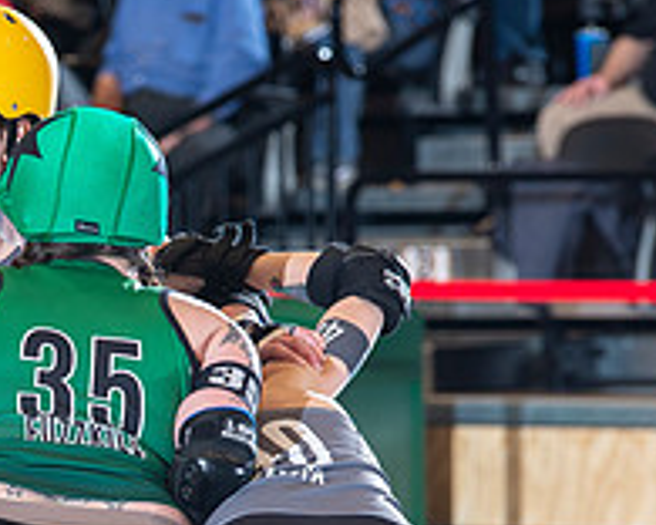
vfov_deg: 3.0
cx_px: -40
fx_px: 10038
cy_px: 597
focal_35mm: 517
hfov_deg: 3.7
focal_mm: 185
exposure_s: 1/160
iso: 640
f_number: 5.6
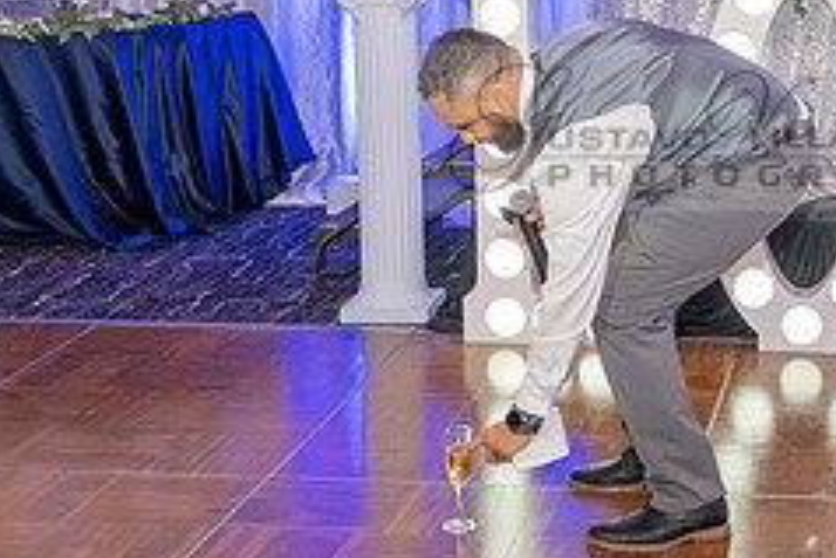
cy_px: 128
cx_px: 724
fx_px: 1929
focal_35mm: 83
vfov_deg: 16.4
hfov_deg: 23.9
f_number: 4
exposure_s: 1/200
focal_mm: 34
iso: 1600
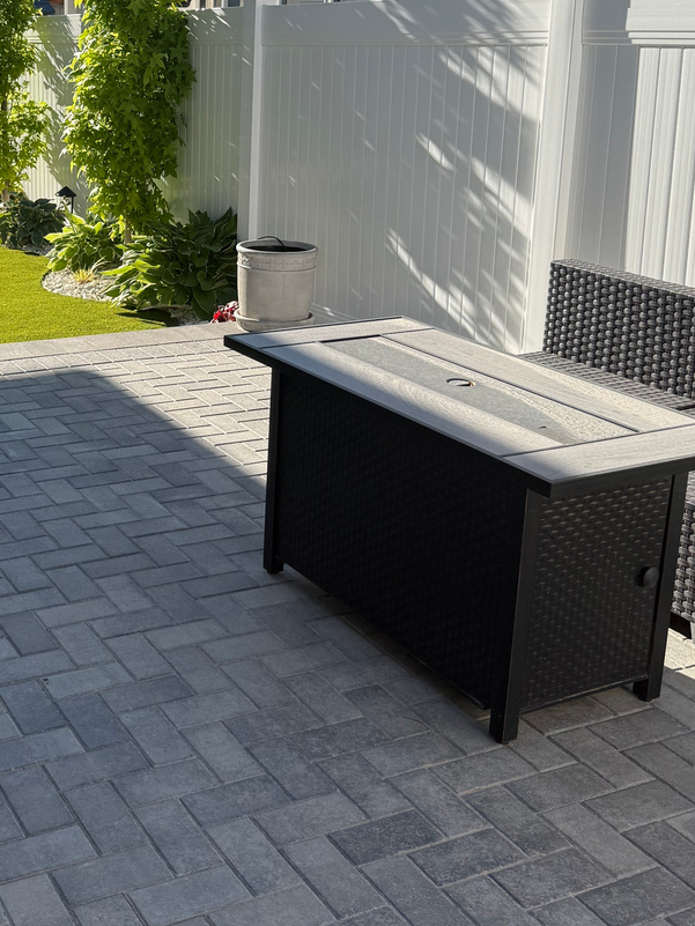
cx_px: 99
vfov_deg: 40.7
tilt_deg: -10.9
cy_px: 302
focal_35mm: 46
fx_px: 1231
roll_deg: -1.4
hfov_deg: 30.4
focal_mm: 6.76
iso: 100
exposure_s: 1/3021
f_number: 1.78
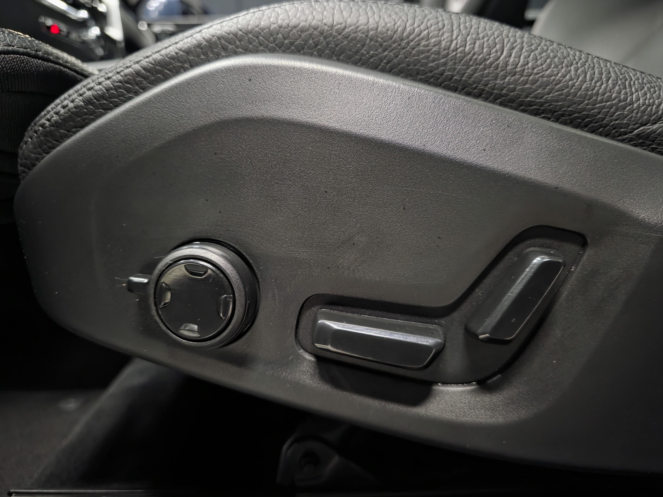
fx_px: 441
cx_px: 332
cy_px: 248
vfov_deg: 58.9
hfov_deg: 73.9
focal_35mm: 23
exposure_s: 1/20
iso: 2000
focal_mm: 6.3
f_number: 1.7
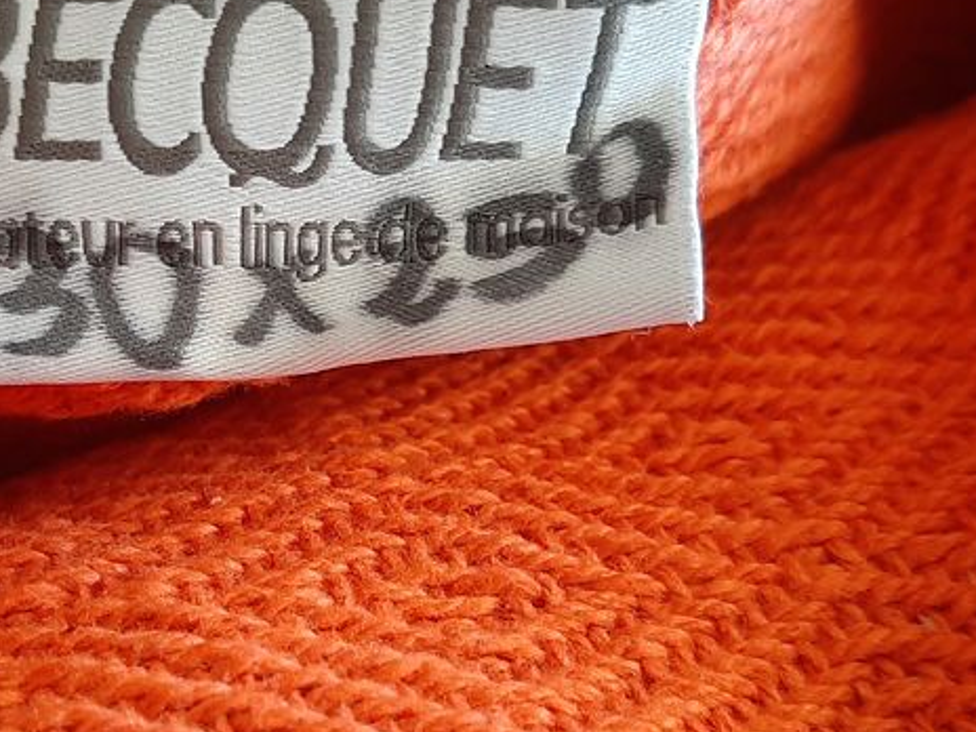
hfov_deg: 33.8
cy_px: 452
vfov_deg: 26.0
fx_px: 1579
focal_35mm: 56
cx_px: 269
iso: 200
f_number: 1.7
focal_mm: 3.93
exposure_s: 1/50
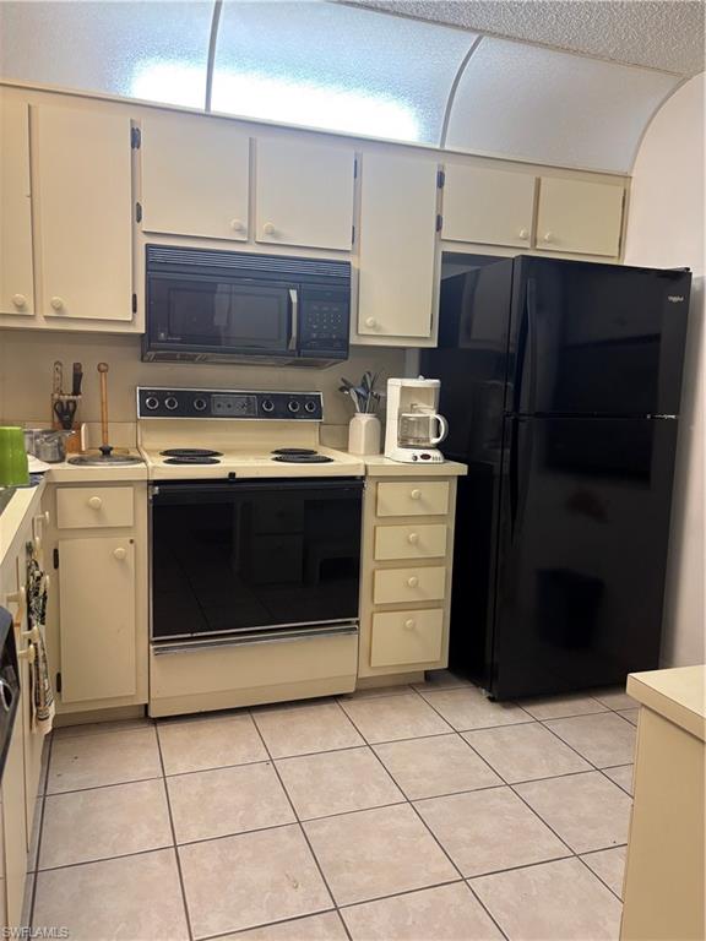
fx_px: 707
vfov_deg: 67.3
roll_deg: -4.0
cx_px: 353
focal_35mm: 26
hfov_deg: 53.1
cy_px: 470
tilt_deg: -8.8
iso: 160
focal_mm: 5.96
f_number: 1.6
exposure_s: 1/60
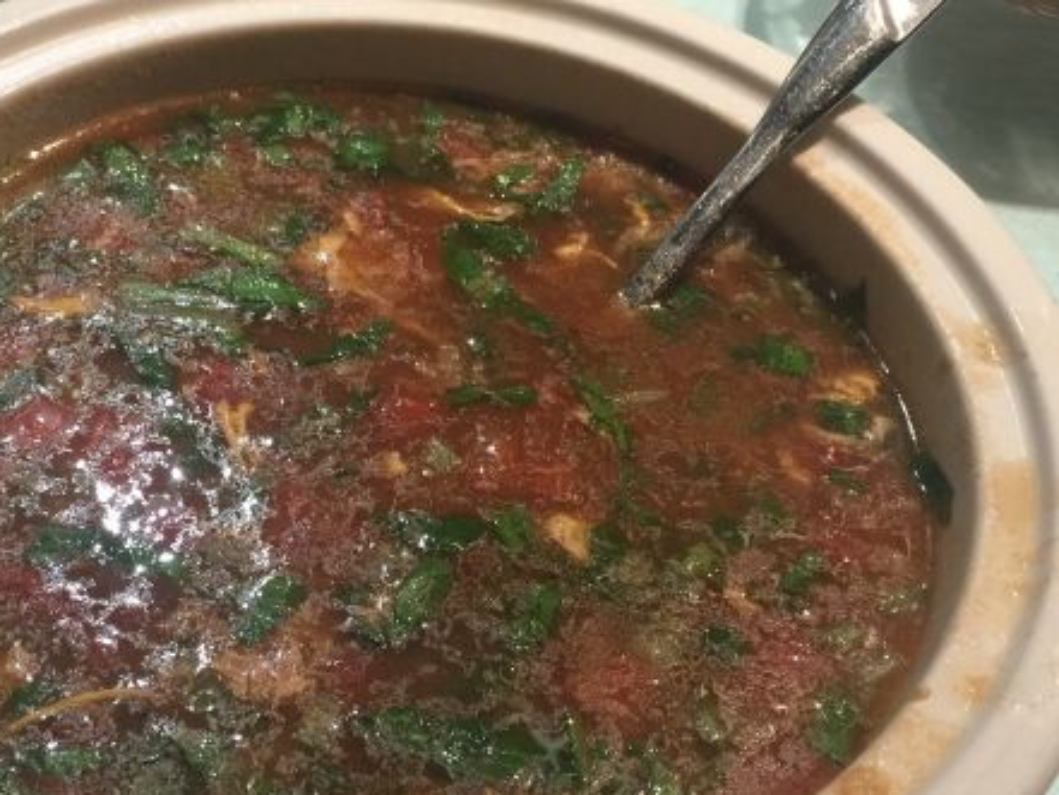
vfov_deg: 31.3
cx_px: 403
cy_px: 515
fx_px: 1408
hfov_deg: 41.0
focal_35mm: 46
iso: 64
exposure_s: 1/33
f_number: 2.2
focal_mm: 4.15
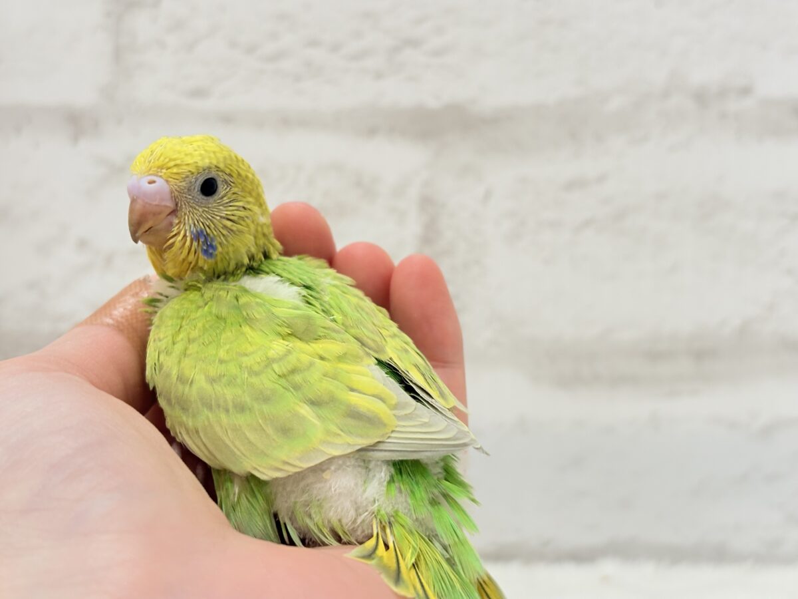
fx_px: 1199
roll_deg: +1.3
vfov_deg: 28.0
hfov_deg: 36.8
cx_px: 399
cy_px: 300
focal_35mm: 52
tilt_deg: -7.0
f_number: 1.6
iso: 80
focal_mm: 5.96
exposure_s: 1/100
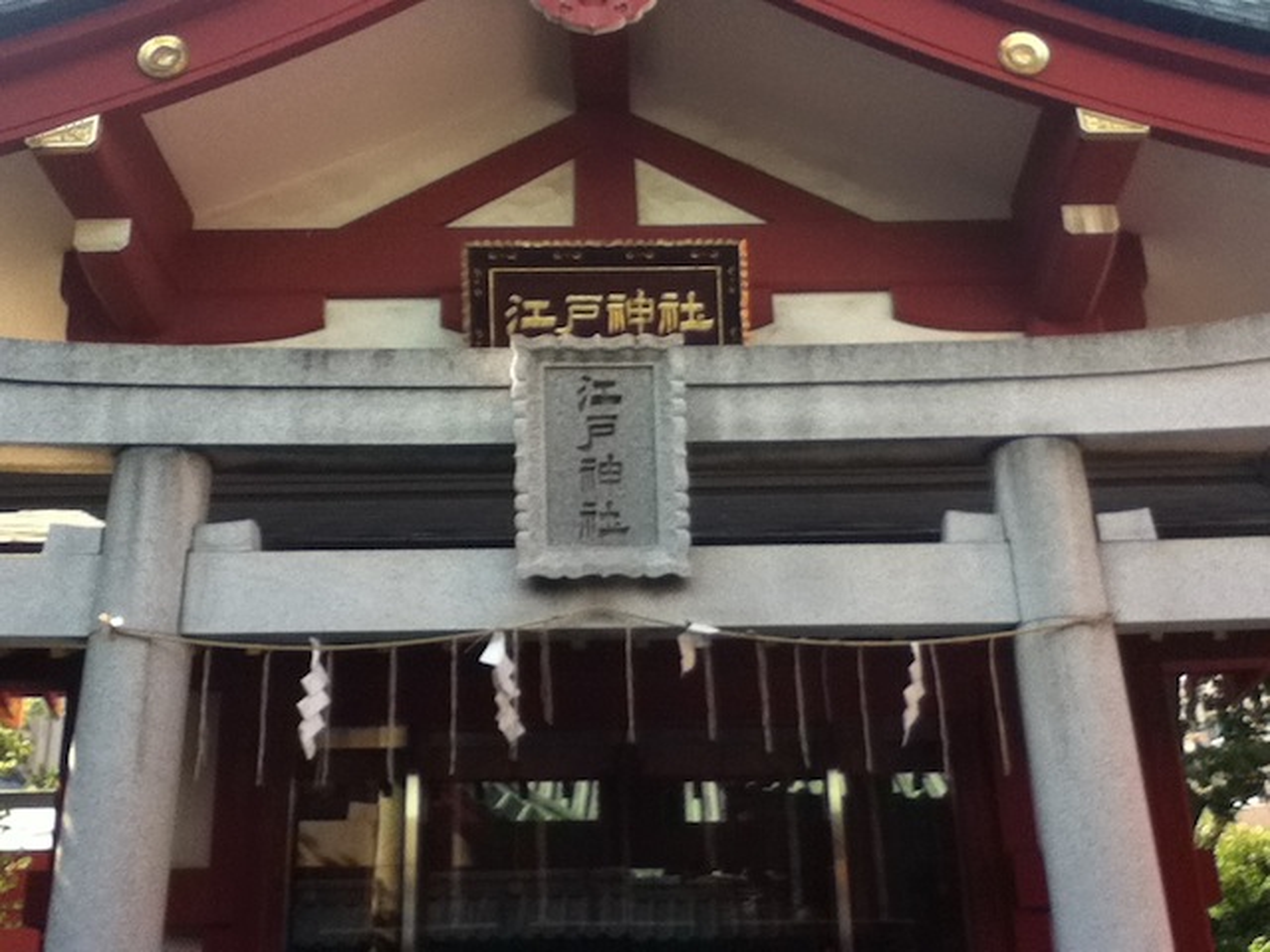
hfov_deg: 56.8
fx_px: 1174
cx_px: 635
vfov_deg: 44.2
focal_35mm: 32
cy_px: 476
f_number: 2.4
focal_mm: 3.85
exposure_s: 1/203
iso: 80
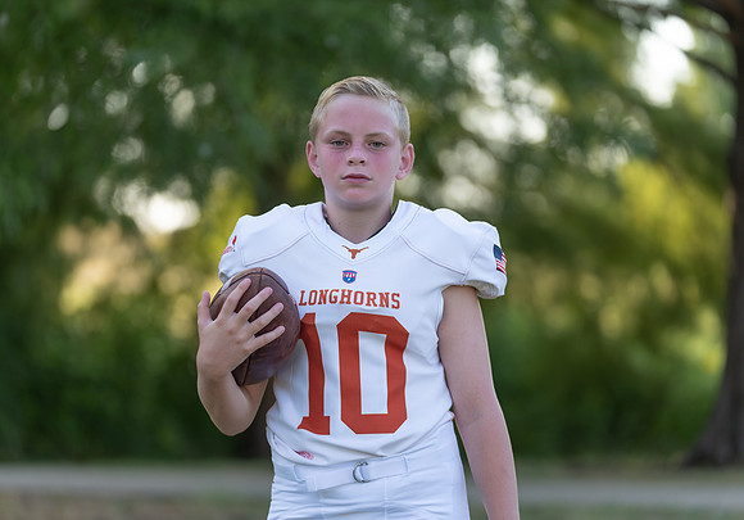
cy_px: 275
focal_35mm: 147
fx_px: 3081
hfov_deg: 13.8
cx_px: 371
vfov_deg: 9.6
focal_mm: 128
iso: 160
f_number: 2.8
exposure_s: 1/400
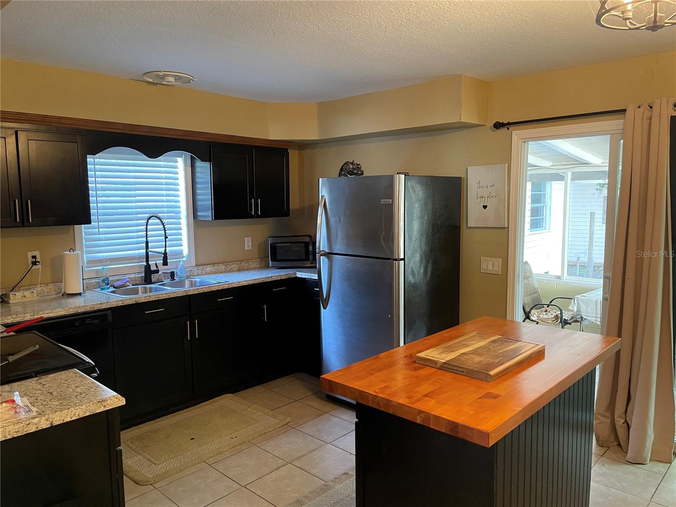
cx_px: 338
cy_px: 254
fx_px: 508
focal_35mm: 26
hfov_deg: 67.3
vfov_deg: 53.1
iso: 320
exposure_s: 1/60
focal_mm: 4.2
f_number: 1.6
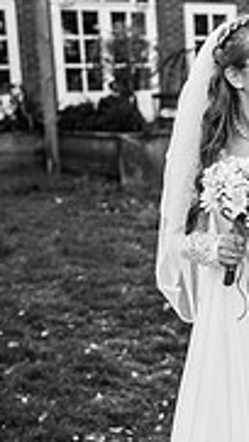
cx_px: 333
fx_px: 1067
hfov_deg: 12.8
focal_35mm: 91
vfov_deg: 23.3
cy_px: 303
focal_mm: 35
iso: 100
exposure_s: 1/1000
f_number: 2.5
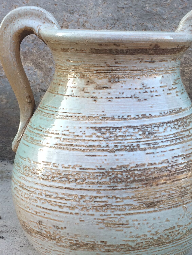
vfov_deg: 30.7
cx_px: 129
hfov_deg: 23.2
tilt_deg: -17.6
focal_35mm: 63
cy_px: 139
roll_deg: -0.4
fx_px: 466
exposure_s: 1/100
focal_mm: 4.15
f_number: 2.2
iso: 40
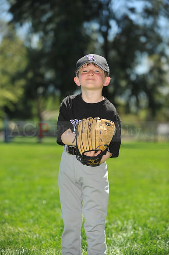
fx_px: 740
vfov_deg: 19.5
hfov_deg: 13.0
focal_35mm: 105
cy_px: 128
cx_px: 84
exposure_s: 1/1250
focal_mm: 105
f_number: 4
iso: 200
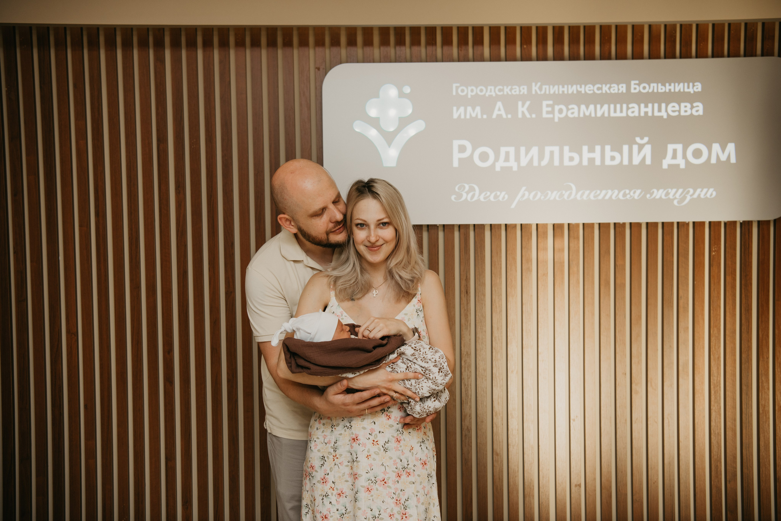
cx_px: 390
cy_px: 260
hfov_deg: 46.4
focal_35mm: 42
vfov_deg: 31.9
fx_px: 911
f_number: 4
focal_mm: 42
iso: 125
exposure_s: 1/160
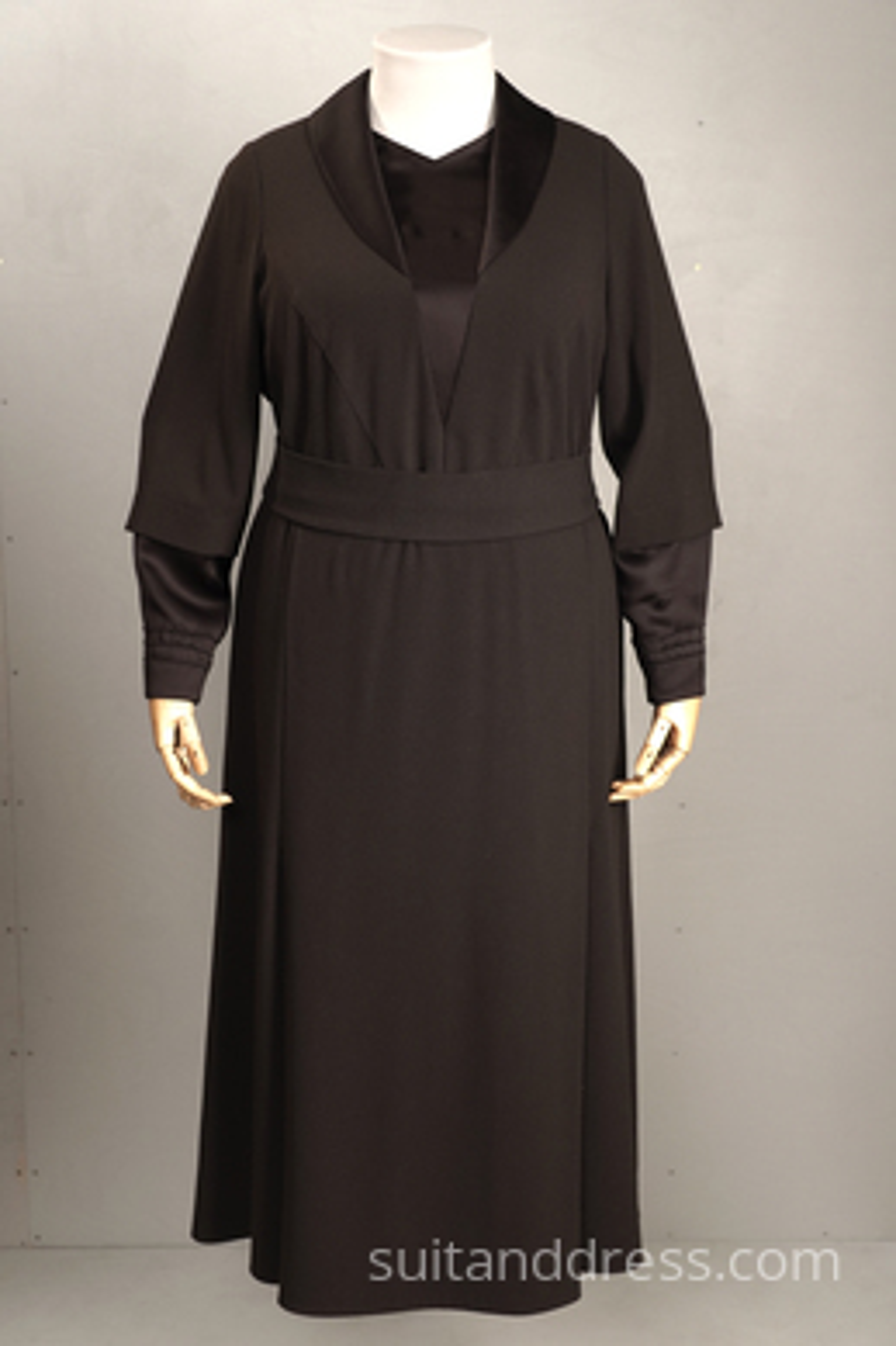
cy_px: 673
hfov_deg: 28.1
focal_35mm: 48
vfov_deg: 41.1
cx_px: 448
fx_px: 1793
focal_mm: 32
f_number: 5
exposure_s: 1/60
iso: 400
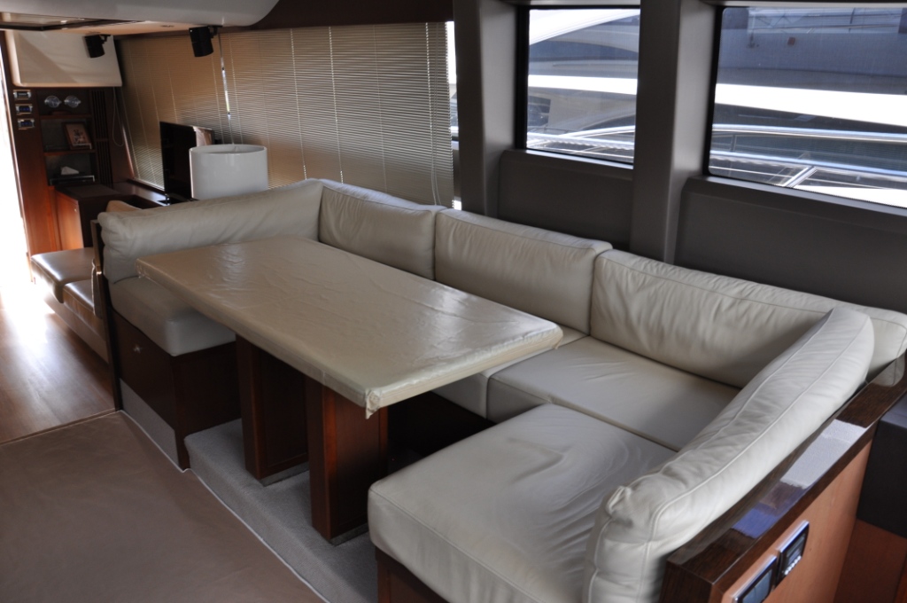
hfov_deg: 67.4
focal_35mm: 27
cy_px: 302
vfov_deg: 47.8
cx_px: 454
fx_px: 679
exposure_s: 1/30
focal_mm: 18
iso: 280
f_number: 5.6
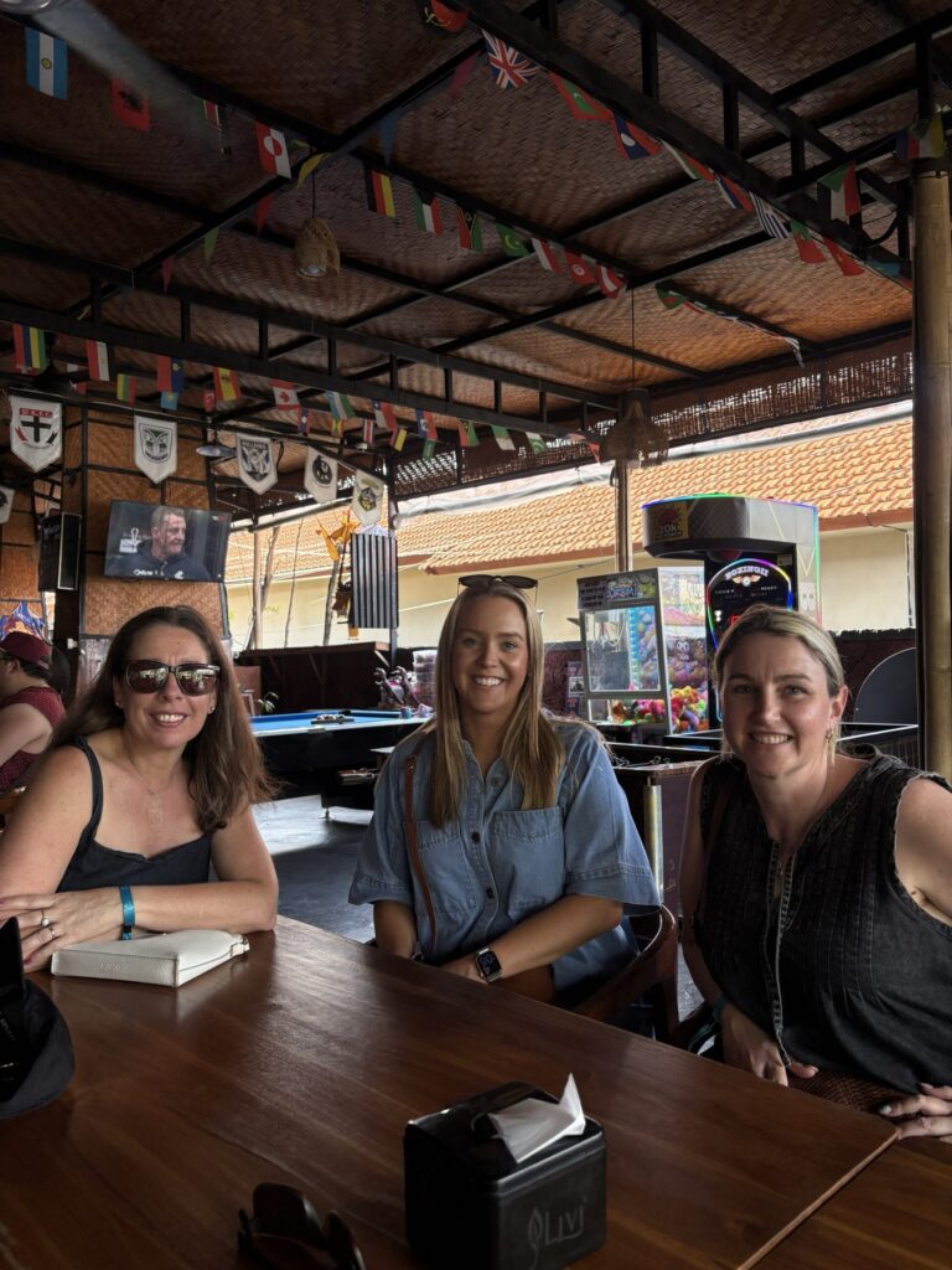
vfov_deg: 67.3
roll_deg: +1.0
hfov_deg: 53.1
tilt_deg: +0.9
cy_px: 635
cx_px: 476
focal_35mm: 26
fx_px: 953
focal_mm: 5.96
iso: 64
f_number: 1.6
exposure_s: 1/136
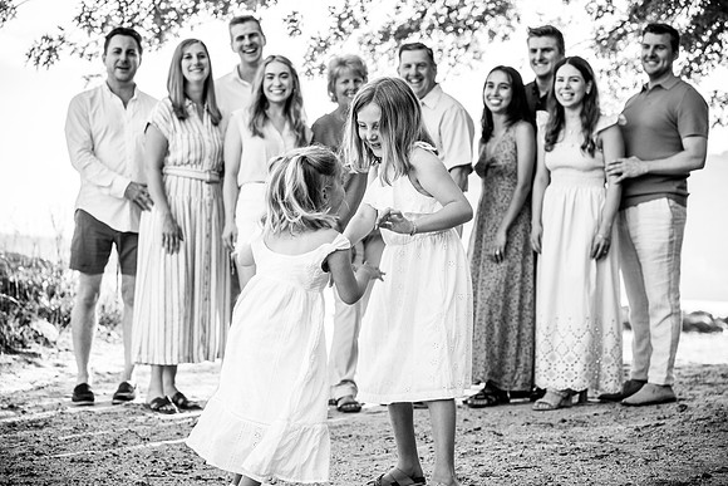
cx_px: 364
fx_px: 1755
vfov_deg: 15.8
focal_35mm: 87
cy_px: 243
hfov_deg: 23.4
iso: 800
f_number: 4.5
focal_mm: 85
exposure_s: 1/800
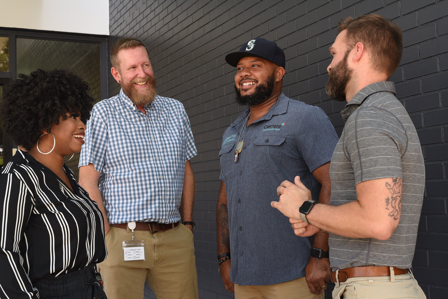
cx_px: 224
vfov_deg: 27.0
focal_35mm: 50
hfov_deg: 39.6
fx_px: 622
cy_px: 150
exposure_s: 1/320
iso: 1000
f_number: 8
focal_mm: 50
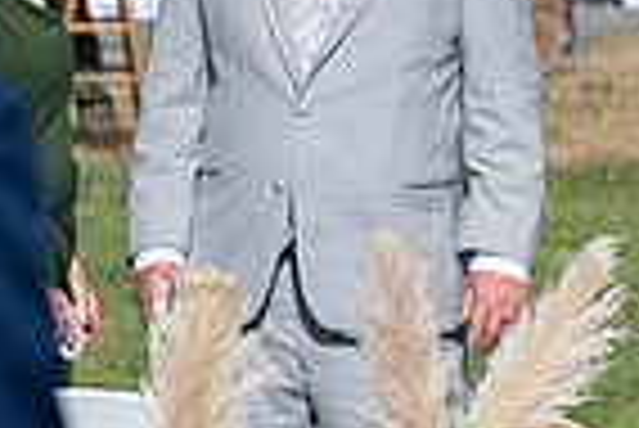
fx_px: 6006
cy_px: 331
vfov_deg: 4.1
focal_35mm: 338
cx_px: 1192
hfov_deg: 6.0
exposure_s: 1/5000
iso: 400
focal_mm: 83
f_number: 5
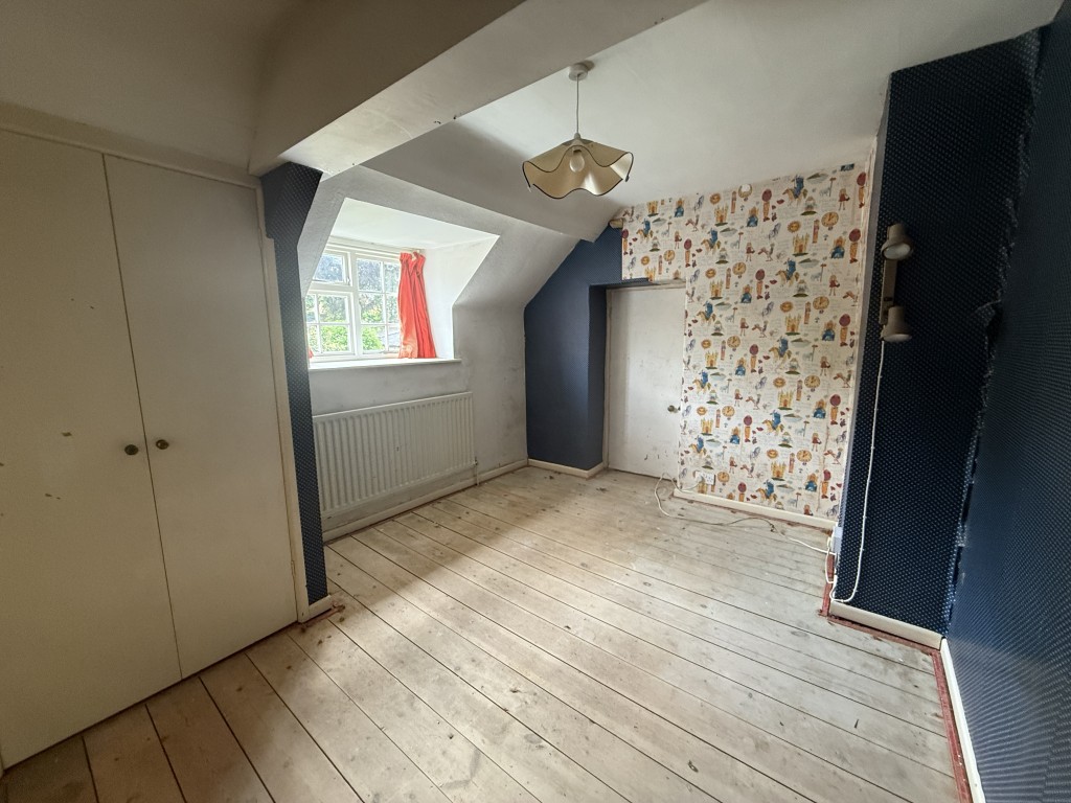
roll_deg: +0.3
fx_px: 433
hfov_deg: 102.1
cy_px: 402
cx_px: 536
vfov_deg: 85.7
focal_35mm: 14
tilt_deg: -8.4
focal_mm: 2.22
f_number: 2.2
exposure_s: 1/99
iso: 320
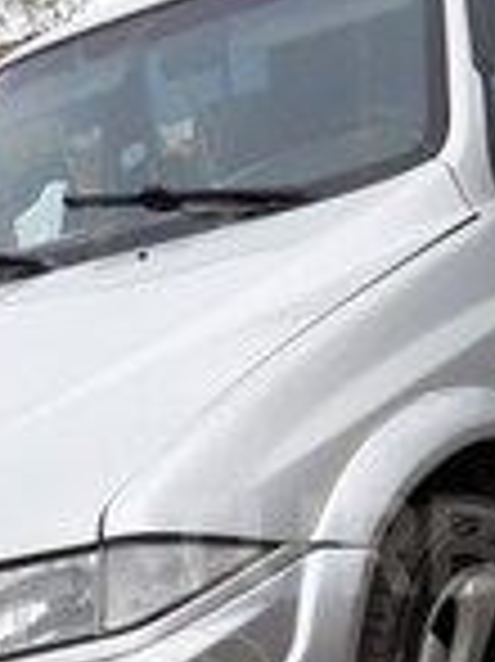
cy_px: 545
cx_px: 500
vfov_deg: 21.3
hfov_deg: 15.9
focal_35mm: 91
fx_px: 1738
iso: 40
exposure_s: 1/135
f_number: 1.7
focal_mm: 3.71
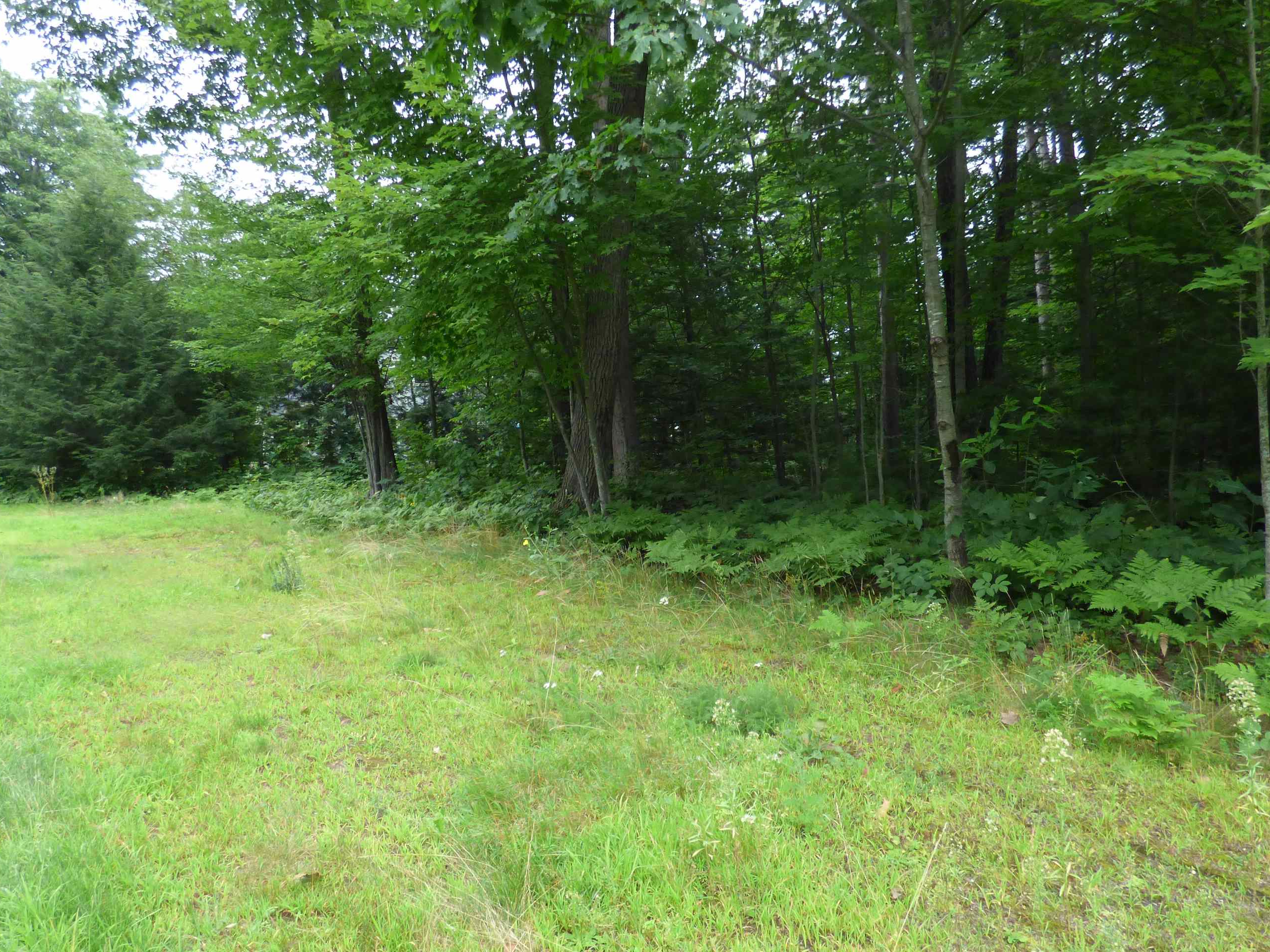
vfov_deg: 56.8
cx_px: 629
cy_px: 508
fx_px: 881
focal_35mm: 24
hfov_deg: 71.6
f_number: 2.8
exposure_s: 1/60
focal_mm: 3.58
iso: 200
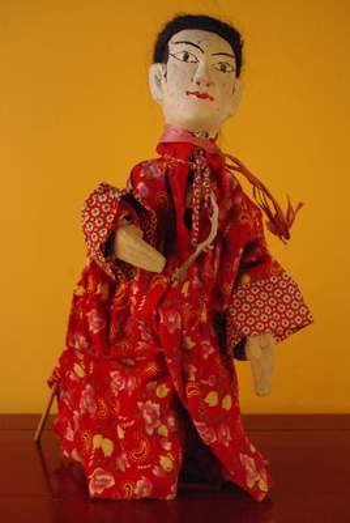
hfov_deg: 32.0
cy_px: 262
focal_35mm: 42
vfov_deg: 46.3
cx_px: 175
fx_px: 610
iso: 1600
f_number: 5.6
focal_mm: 28.13
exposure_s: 1/45
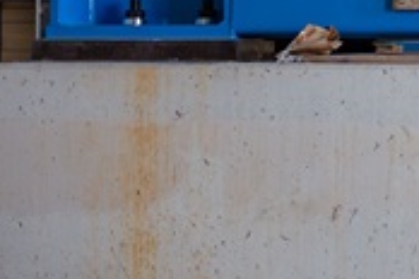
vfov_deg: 6.8
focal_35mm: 201
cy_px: -24
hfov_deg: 9.1
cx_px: 1033
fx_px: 2339
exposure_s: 1/2000
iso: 800
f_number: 1.4
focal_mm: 35
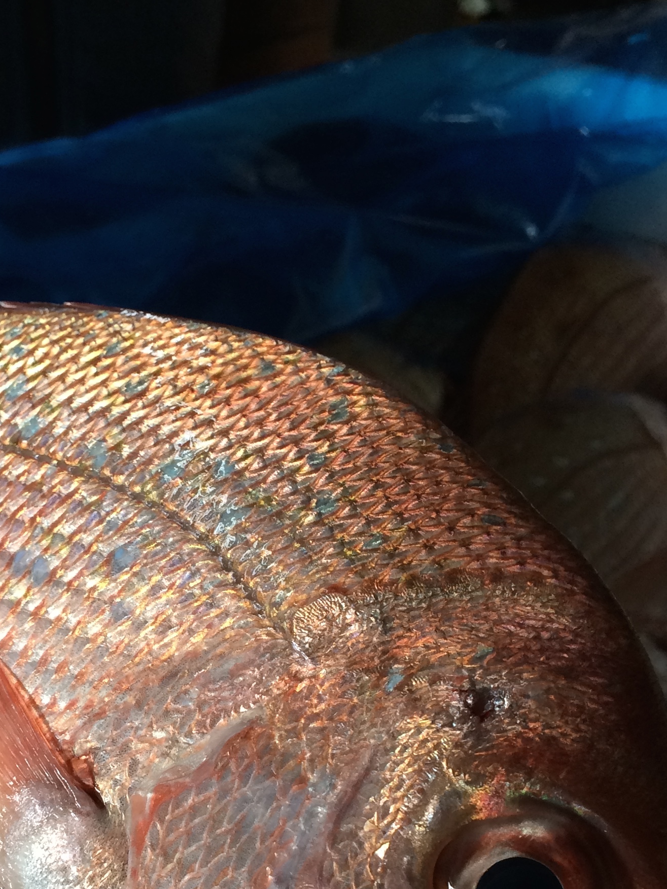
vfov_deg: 34.0
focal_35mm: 54
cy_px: 760
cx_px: 137
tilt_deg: -37.1
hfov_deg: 26.6
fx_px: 1387
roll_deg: +3.5
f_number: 2.2
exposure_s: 1/40
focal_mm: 4.15
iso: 32
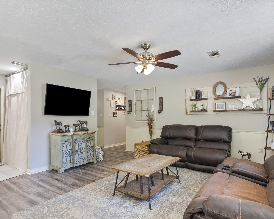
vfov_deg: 68.0
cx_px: 136
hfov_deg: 80.4
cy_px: 120
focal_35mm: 20
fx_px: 162
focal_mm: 16
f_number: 9
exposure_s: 1/3
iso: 640
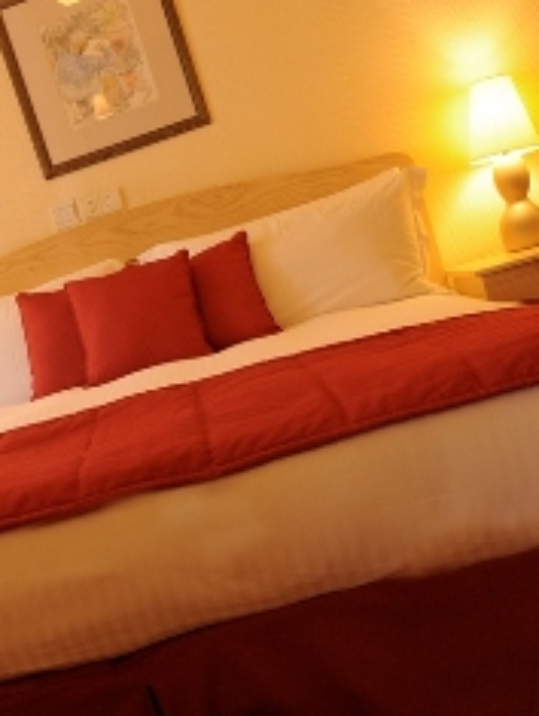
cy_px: 388
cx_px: 128
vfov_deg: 38.8
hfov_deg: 29.2
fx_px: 1015
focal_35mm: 49
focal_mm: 24
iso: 1250
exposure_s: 1/30
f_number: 6.3
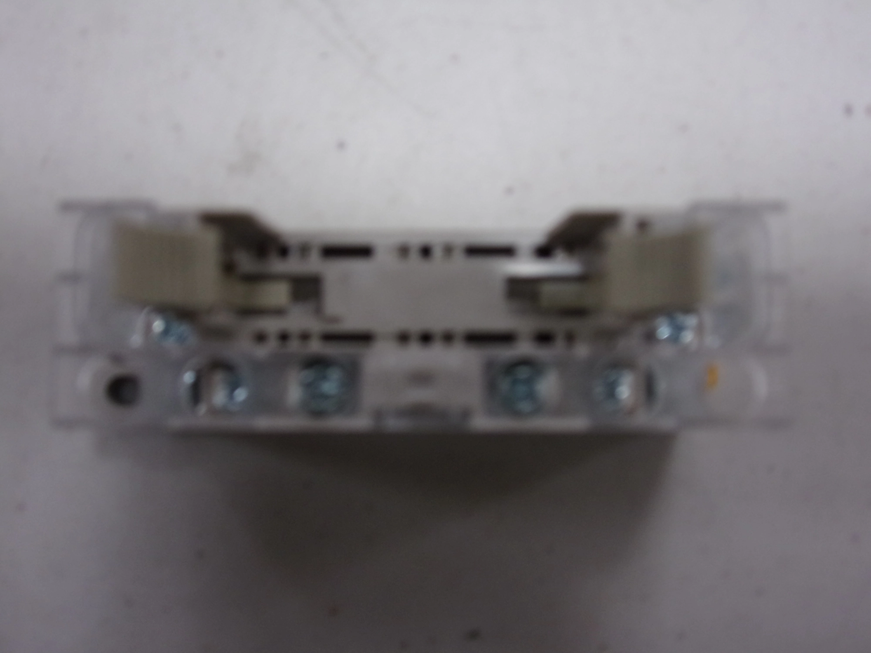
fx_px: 981
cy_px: 326
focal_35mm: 39
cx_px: 436
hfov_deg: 47.9
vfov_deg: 36.8
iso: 118
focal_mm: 7
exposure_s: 1/34
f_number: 3.9
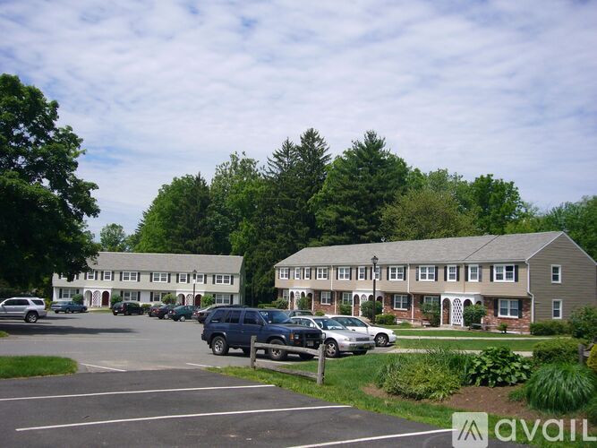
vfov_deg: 38.7
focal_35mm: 37
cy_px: 224
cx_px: 298
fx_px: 638
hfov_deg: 50.1
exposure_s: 1/400
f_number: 6.3
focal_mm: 6.1
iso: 80
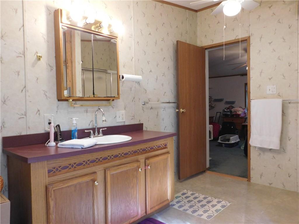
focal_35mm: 25
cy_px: 112
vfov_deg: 54.9
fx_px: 216
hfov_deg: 69.4
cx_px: 150
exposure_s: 1/30
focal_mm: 4.5
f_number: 3.1
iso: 280
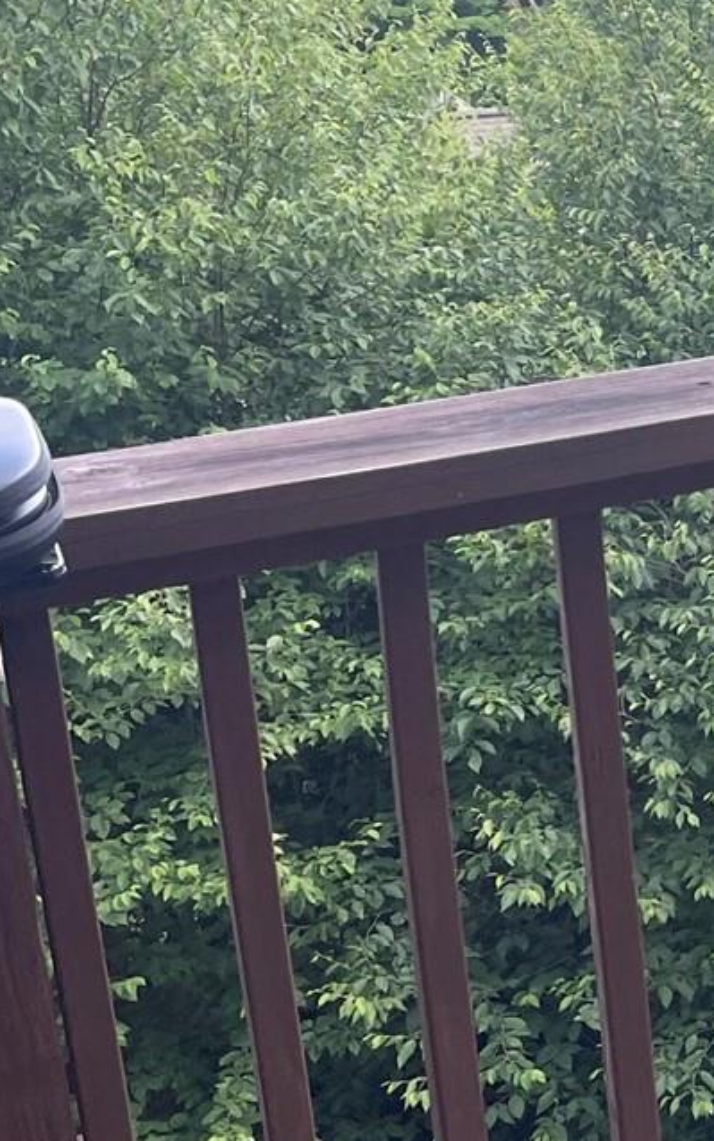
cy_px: 245
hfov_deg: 12.6
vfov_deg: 24.0
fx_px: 2645
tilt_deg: -16.5
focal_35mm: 85
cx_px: 1625
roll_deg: -0.8
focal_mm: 5.1
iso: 32
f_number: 1.6
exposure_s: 1/373
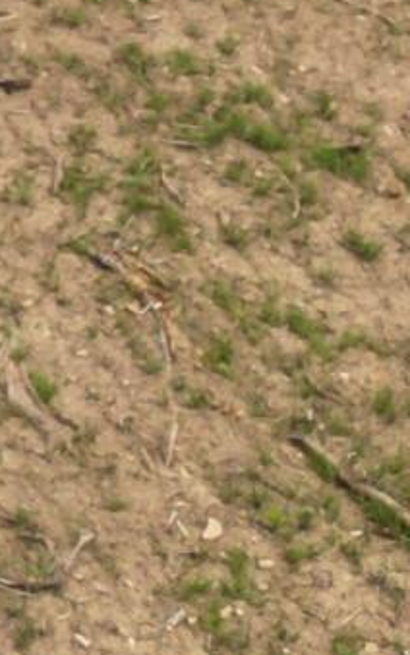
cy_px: -1132
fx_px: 4021
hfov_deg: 5.4
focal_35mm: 225
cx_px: -944
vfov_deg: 8.2
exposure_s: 1/4000
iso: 140
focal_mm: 6.72
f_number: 1.7
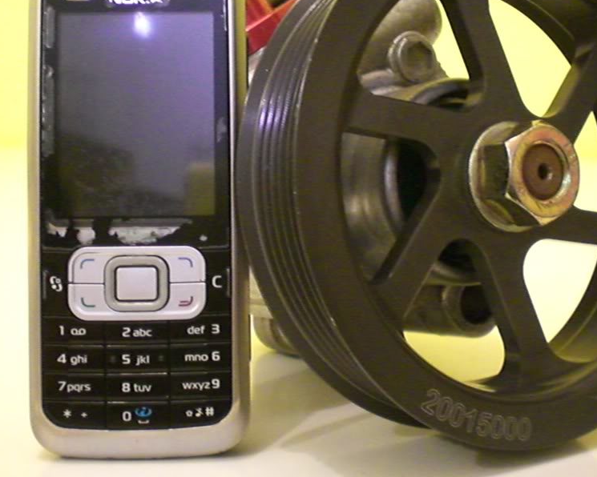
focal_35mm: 51
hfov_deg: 36.6
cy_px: 195
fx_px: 901
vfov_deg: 29.6
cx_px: 337
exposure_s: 1/30
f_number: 3.1
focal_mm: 6.3
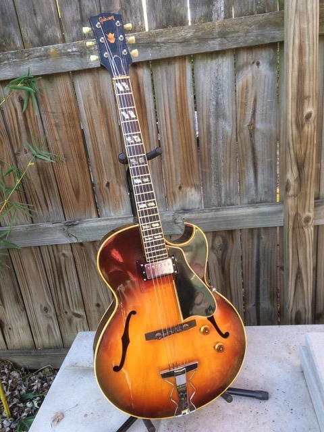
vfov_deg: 61.7
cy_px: 216
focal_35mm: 29
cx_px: 162
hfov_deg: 48.2
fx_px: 362
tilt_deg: -19.0
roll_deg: +8.3
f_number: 2.2
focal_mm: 4.15
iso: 50
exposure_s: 1/120
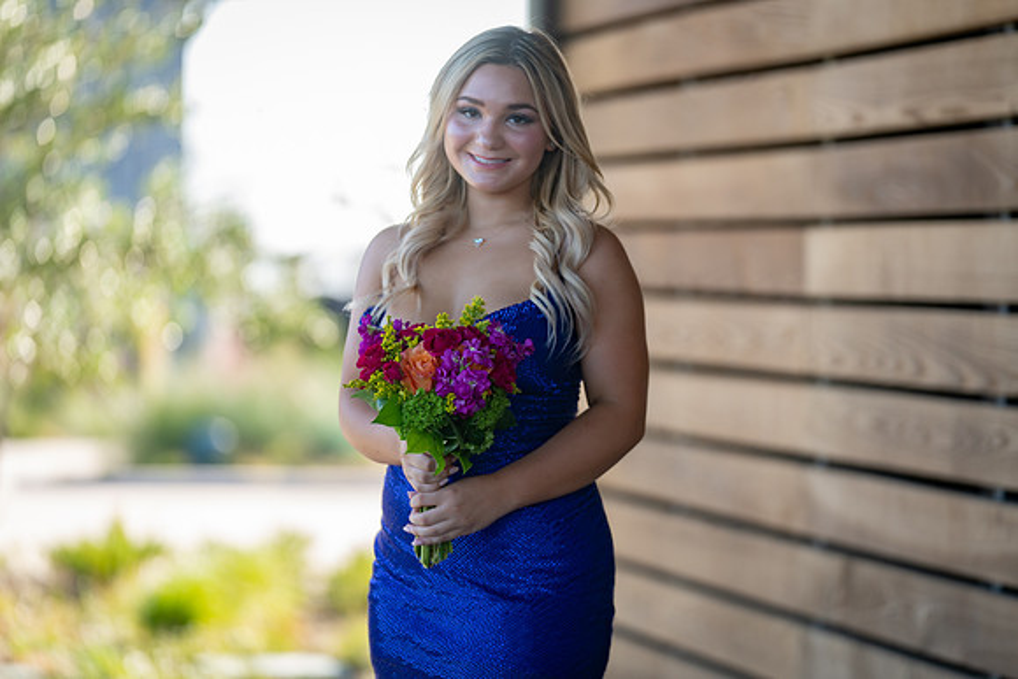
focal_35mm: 182
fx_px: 5160
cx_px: 509
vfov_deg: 7.5
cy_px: 340
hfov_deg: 11.3
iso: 160
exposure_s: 1/320
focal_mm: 178
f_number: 2.8
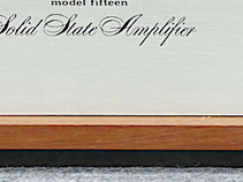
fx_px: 4820
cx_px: 82
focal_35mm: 687
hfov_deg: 2.9
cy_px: -53
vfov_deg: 2.2
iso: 200
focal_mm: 27.1
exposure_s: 1/6
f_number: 5.4
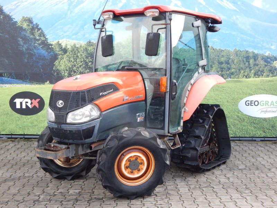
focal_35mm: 48
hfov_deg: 39.7
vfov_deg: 30.3
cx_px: 138
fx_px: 384
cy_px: 104
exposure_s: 1/250
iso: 400
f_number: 3.7
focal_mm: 8.6
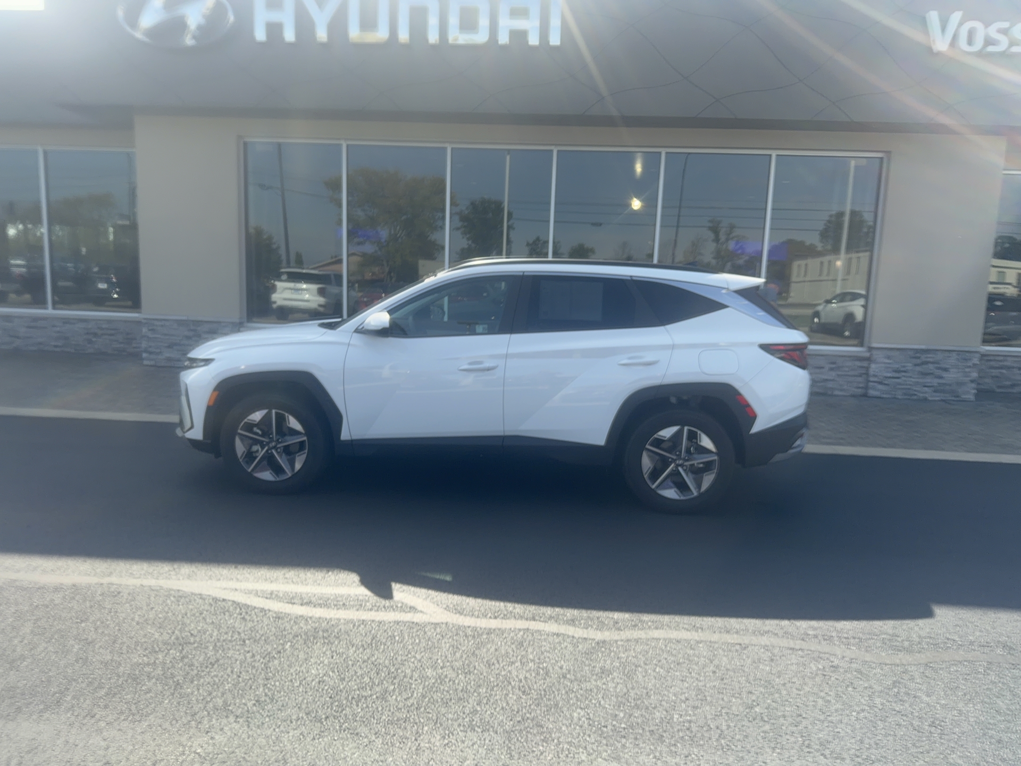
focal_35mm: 24
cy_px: 383
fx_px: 708
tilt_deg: -4.9
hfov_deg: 71.6
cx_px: 510
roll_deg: -1.4
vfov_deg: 56.8
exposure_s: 1/2370
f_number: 1.78
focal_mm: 6.76
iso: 80
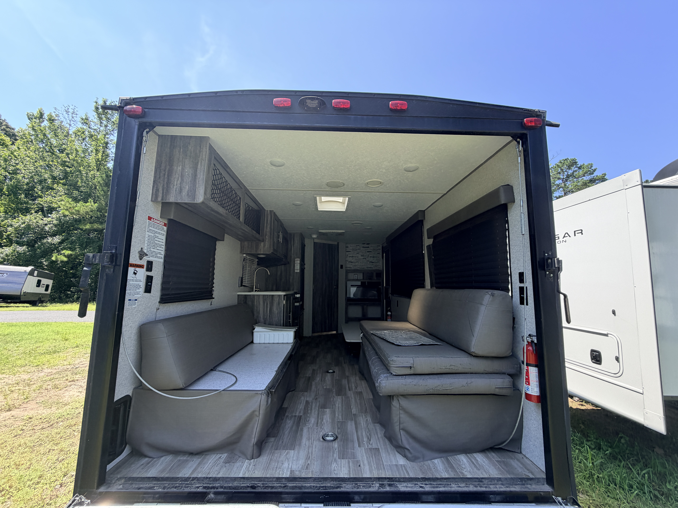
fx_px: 274
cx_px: 339
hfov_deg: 102.1
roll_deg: -3.9
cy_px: 254
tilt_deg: +6.6
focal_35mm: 14
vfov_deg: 85.7
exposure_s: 1/502
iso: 40
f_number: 2.2
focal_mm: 2.22
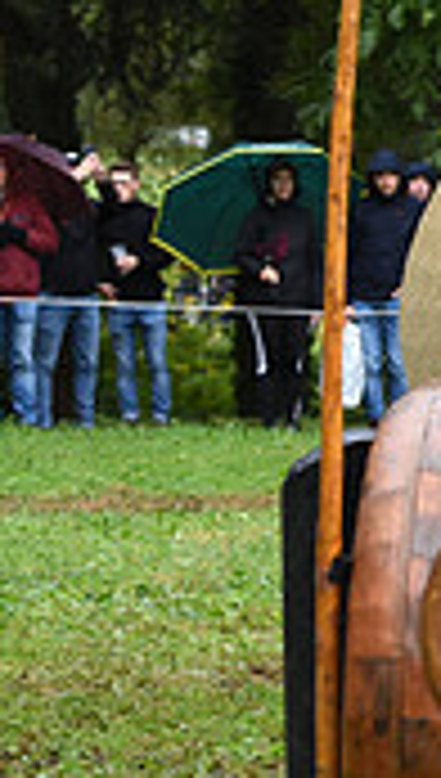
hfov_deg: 4.8
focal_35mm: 245
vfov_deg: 8.8
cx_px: 1125
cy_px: 139
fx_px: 5066
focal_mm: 70
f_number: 3.5
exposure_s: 1/1250
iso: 1800
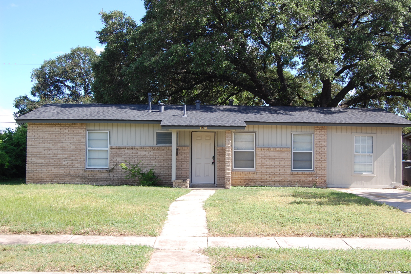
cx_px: 206
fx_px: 530
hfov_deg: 42.4
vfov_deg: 28.9
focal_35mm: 46
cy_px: 137
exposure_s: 1/200
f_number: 7.1
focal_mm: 31
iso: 200
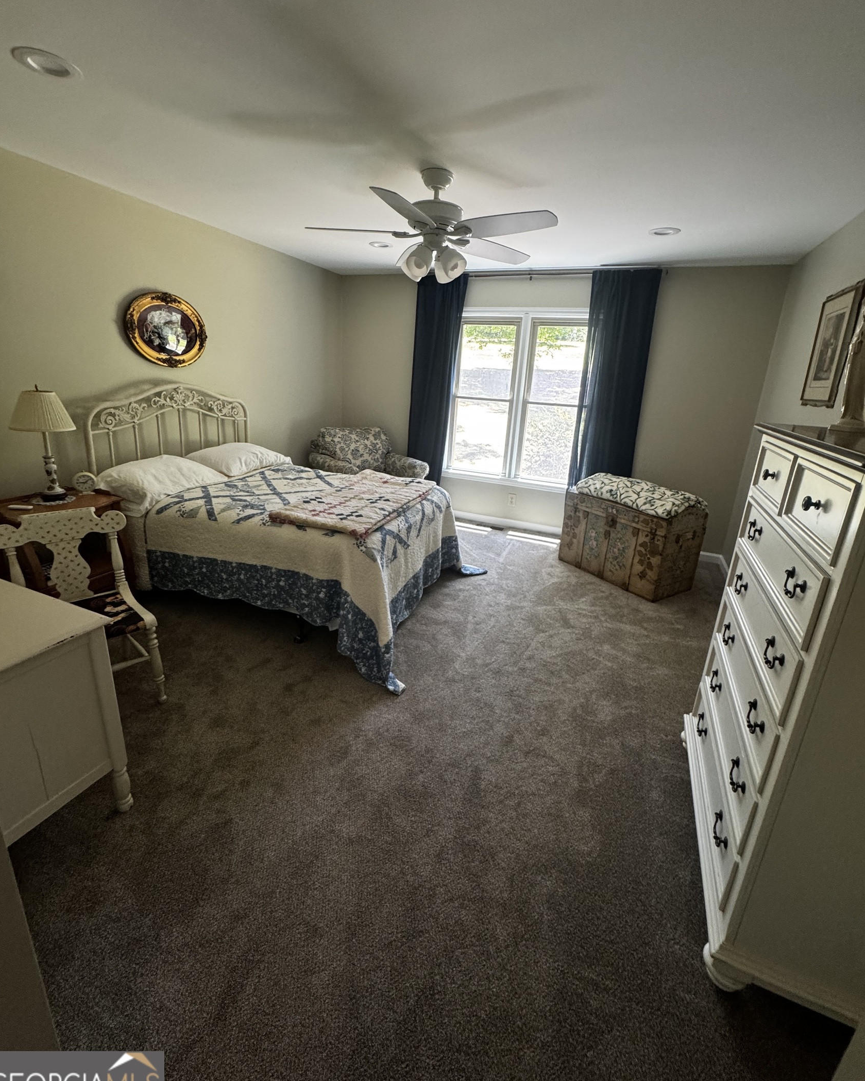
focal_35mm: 15
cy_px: 517
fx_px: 480
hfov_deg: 84.0
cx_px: 432
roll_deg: -1.8
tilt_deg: -16.8
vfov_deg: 96.7
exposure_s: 1/60
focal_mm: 2.22
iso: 250
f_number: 2.2
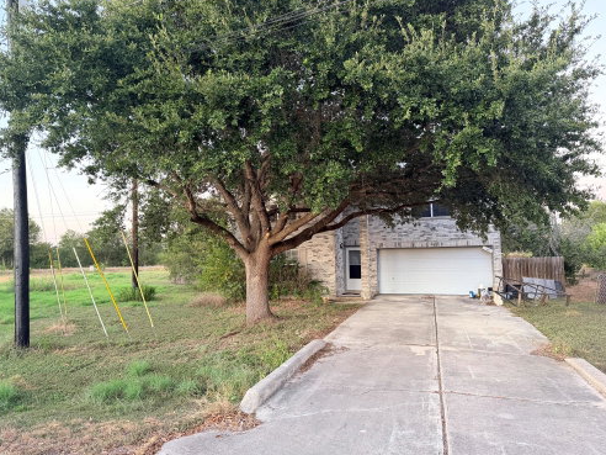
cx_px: 301
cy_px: 228
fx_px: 438
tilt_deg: +3.5
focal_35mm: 25
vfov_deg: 54.9
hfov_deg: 69.4
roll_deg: +1.6
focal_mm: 6.76
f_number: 1.78
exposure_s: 1/60
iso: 250
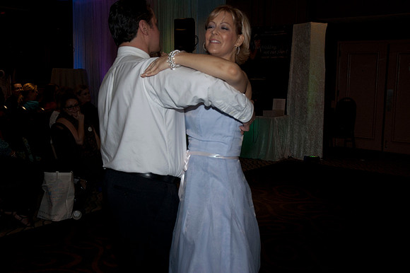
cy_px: 136
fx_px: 495
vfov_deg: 30.8
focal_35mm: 44
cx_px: 205
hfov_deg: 45.0
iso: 400
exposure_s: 1/160
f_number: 5.6
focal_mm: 29
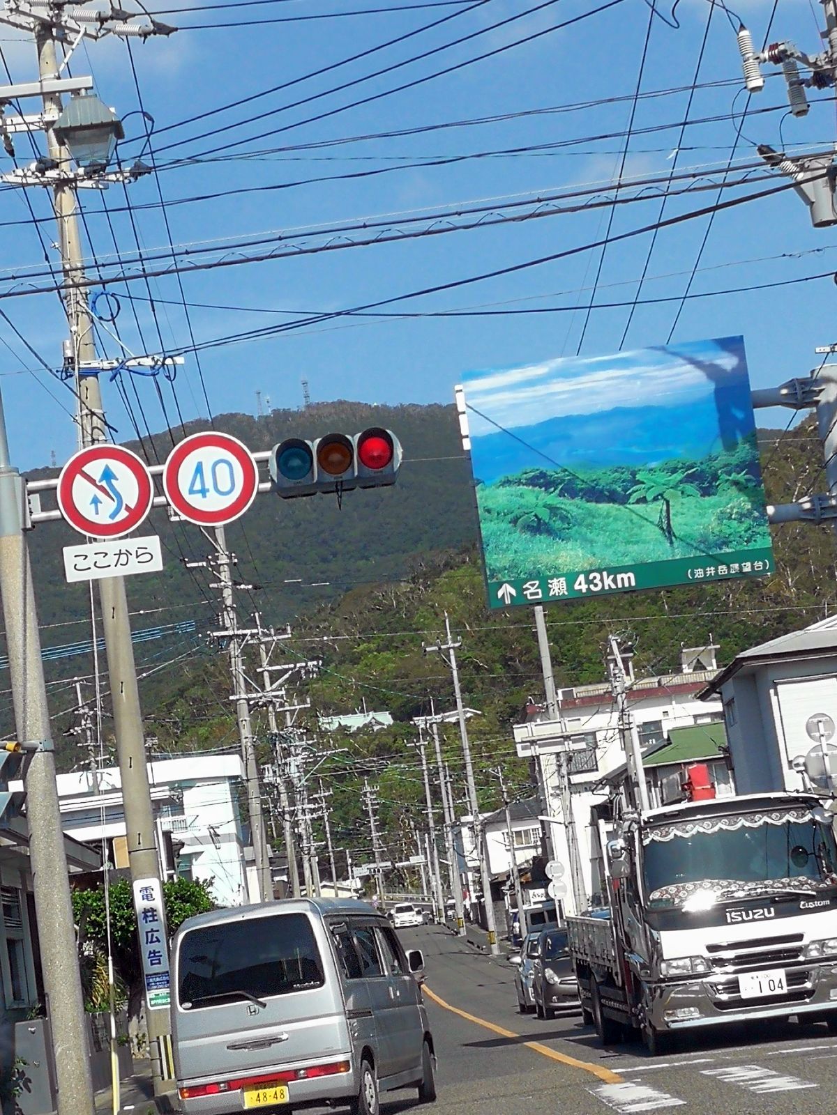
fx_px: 2837
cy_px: 558
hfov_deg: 16.8
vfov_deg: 22.3
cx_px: 418
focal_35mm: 88
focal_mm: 3.95
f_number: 2.2
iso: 50
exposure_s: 1/837
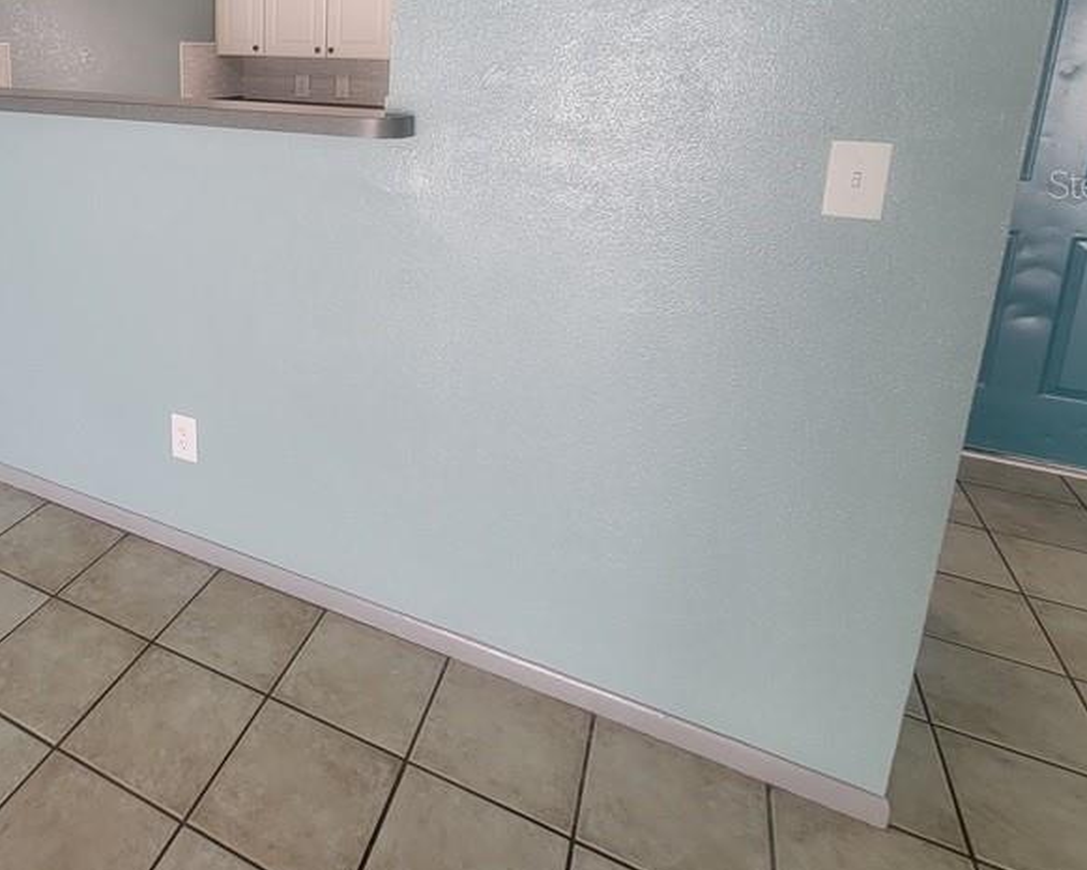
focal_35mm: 22
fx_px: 708
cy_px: 183
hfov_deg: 70.4
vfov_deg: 58.6
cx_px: 283
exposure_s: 1/60
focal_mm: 2.2
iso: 80
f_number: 2.2
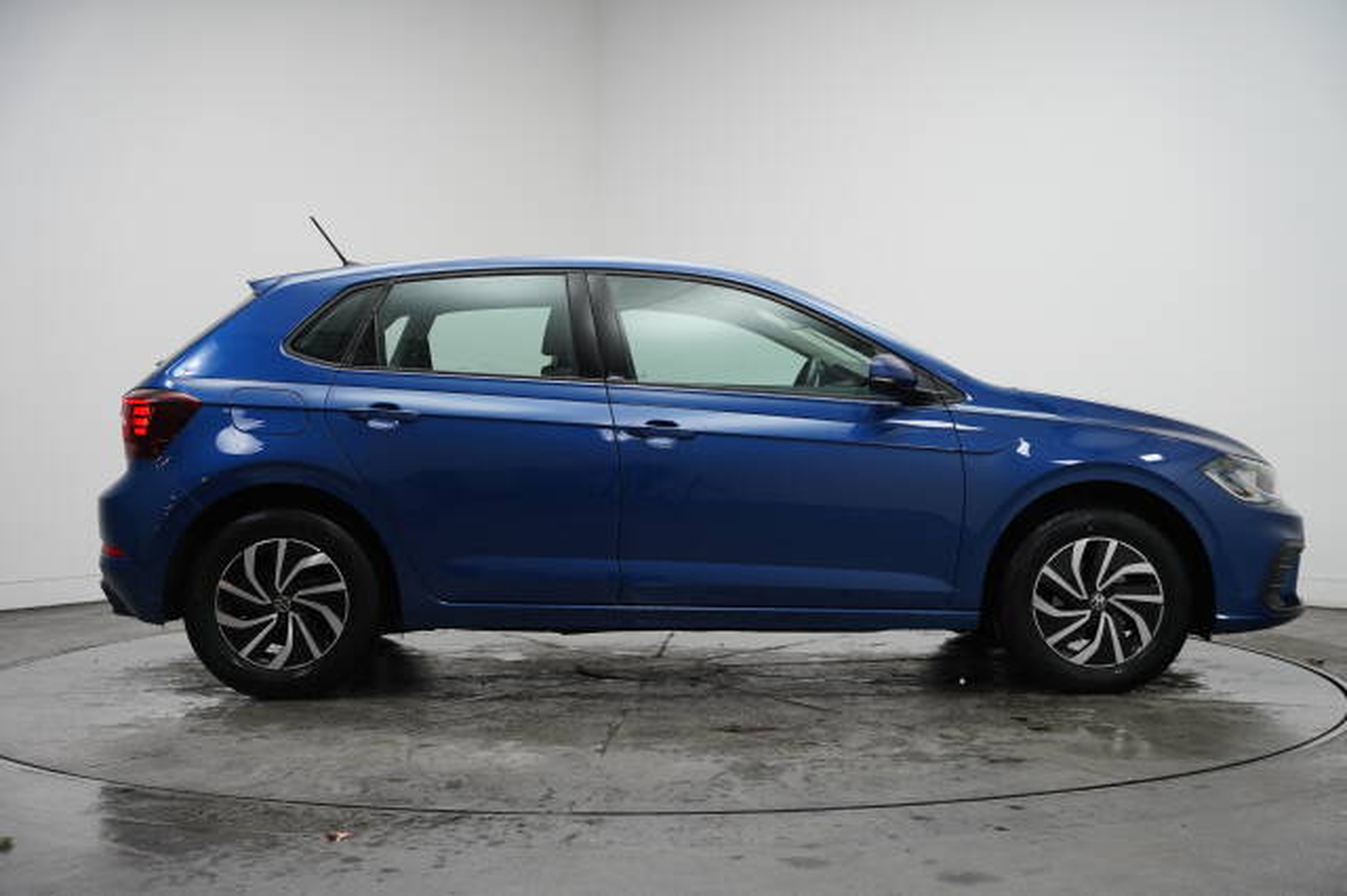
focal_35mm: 47
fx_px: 1765
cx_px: 674
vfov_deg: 28.5
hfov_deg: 41.8
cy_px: 448
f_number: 4
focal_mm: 47.2
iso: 1250
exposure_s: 1/160
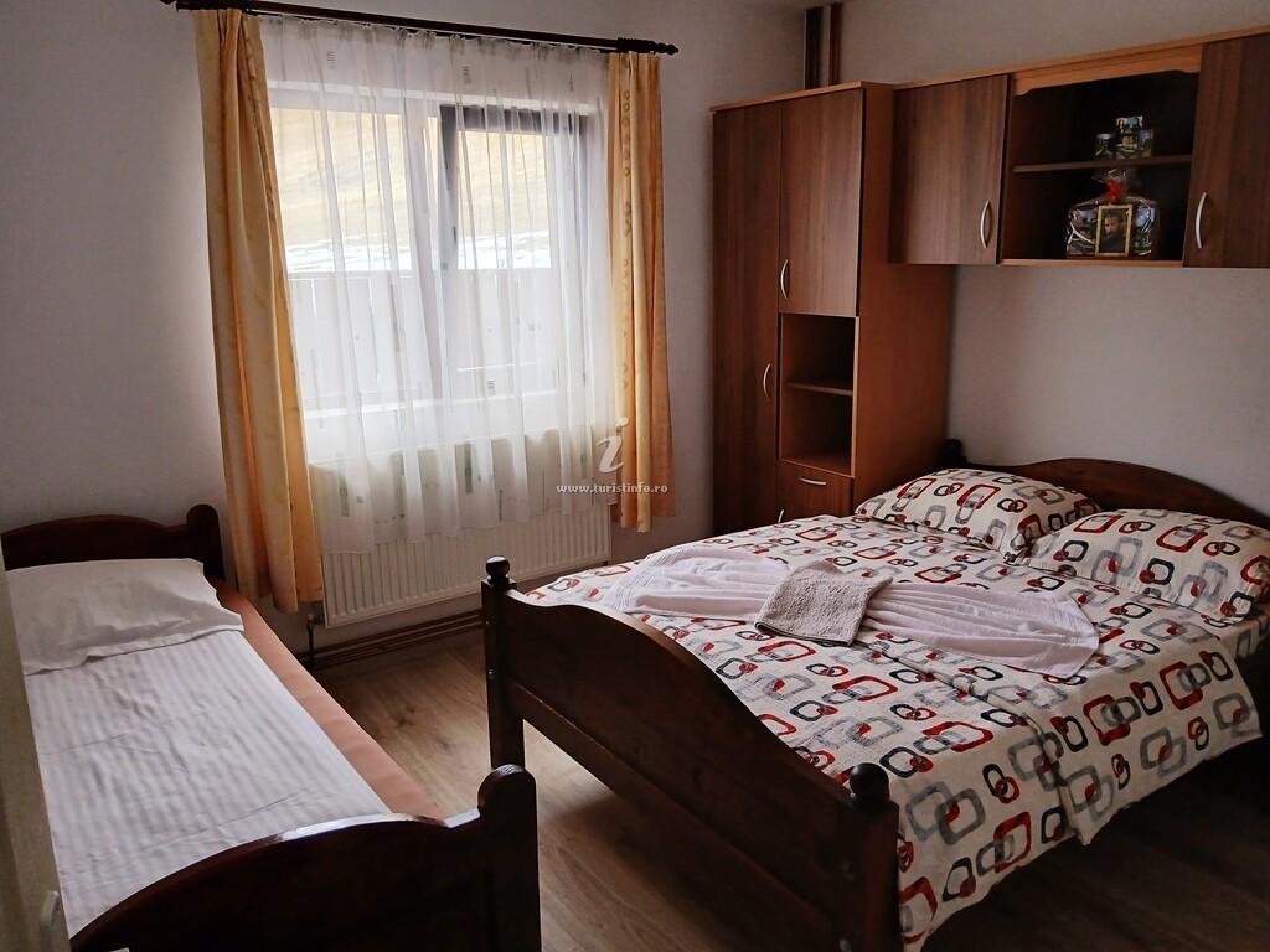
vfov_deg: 53.1
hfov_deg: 67.3
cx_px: 635
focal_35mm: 26
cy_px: 476
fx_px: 954
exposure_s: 1/50
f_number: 1.8
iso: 100
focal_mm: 3.98
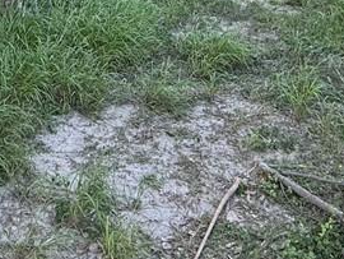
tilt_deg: -1.9
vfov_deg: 23.2
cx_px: 76
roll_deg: +0.8
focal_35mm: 53
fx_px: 527
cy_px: -110
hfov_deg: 35.2
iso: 64
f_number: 2.2
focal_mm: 2.22
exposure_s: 1/143
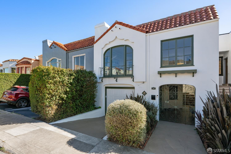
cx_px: 116
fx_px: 109
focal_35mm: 17
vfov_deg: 70.4
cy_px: 77
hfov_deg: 93.3
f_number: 6.3
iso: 400
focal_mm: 17
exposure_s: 1/1250
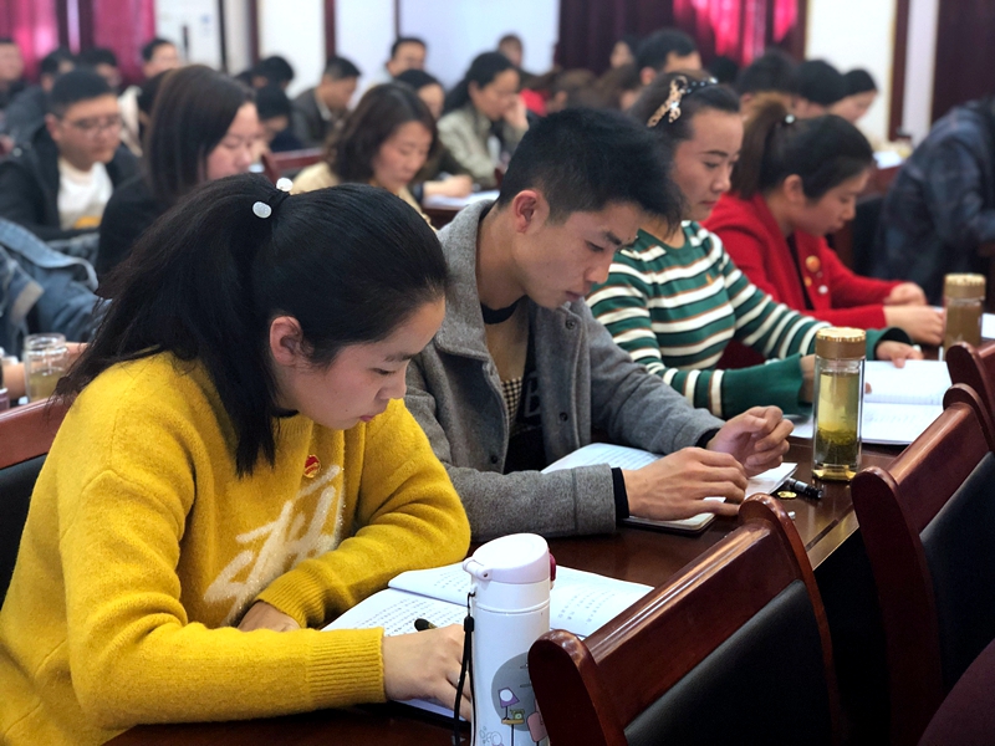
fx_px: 1495
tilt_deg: -13.4
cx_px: 498
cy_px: 373
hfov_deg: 36.8
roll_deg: -1.1
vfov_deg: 28.0
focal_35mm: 52
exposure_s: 1/20
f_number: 2.4
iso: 160
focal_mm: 6
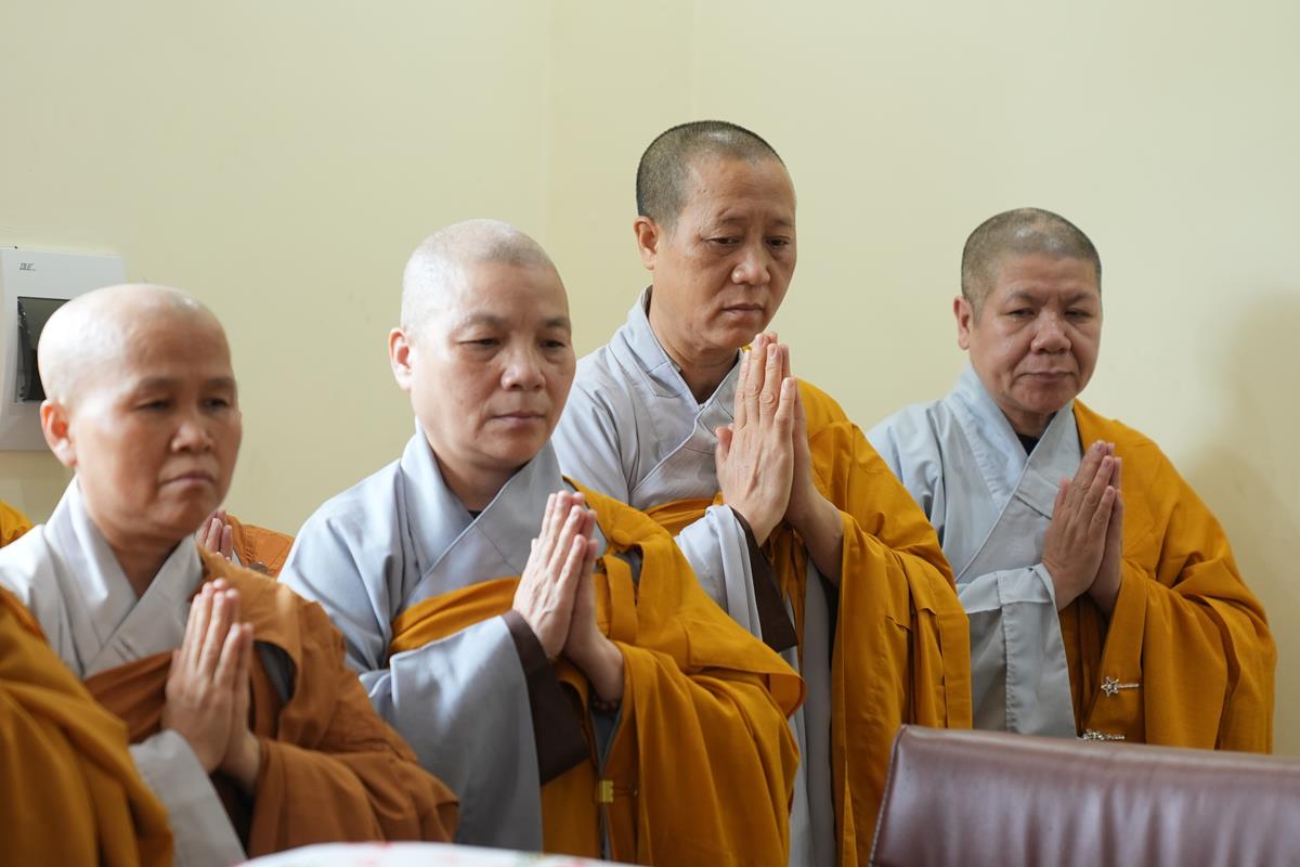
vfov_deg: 13.0
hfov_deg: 19.5
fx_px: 3791
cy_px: 434
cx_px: 650
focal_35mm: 105
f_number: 2.8
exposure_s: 1/125
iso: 640
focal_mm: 70
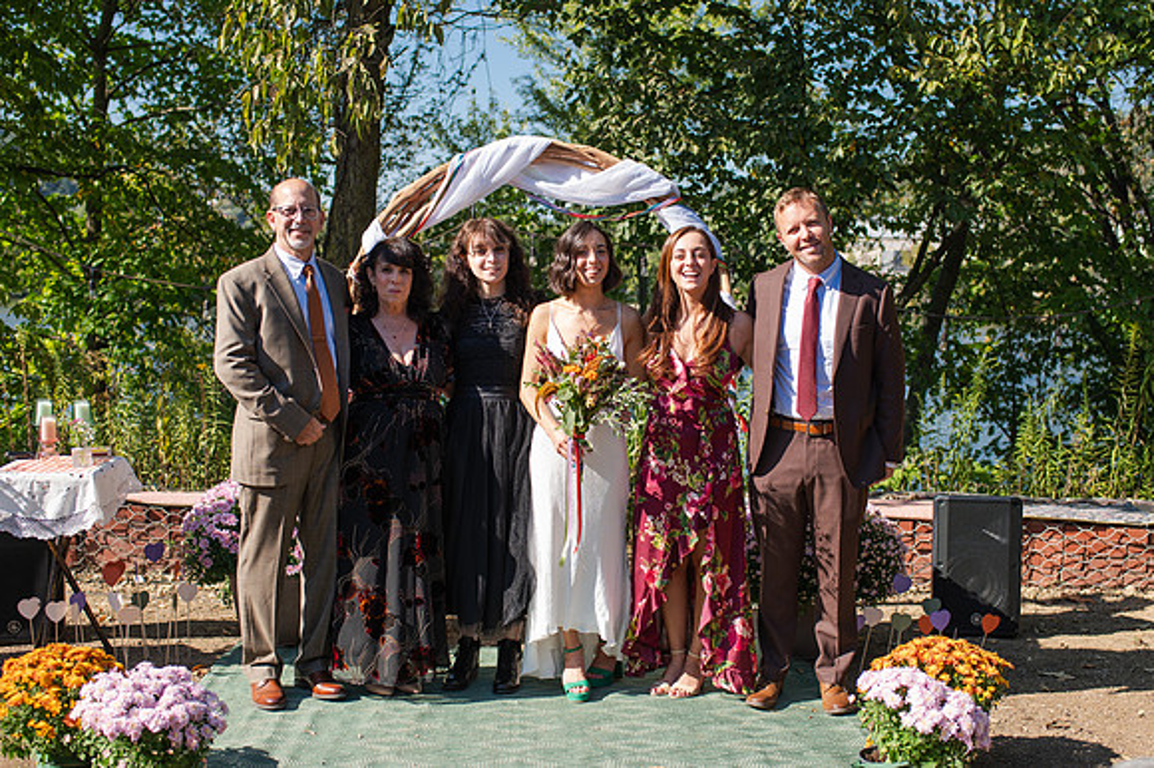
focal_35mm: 42
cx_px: 598
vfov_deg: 31.8
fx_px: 1350
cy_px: 390
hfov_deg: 46.3
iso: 250
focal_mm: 35
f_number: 3.2
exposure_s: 1/2000
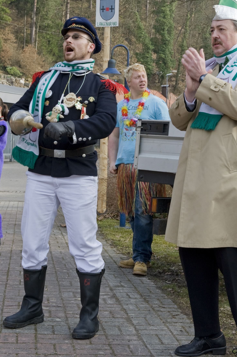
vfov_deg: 28.0
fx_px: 712
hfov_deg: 18.9
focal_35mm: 72
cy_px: 127
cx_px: 121
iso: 800
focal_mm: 55
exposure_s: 1/250
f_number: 13
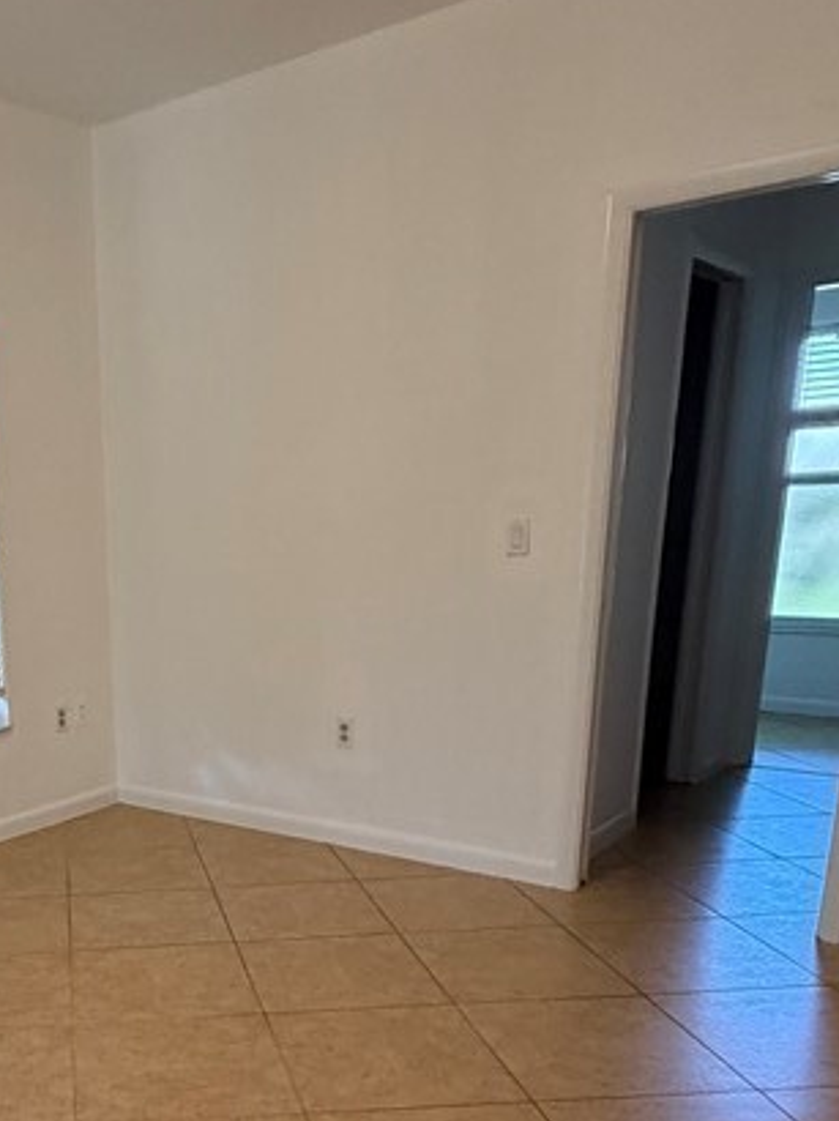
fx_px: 1132
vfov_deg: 50.5
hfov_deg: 38.2
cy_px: 837
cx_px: 98
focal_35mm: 35
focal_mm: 2.22
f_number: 2.2
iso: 400
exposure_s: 1/60
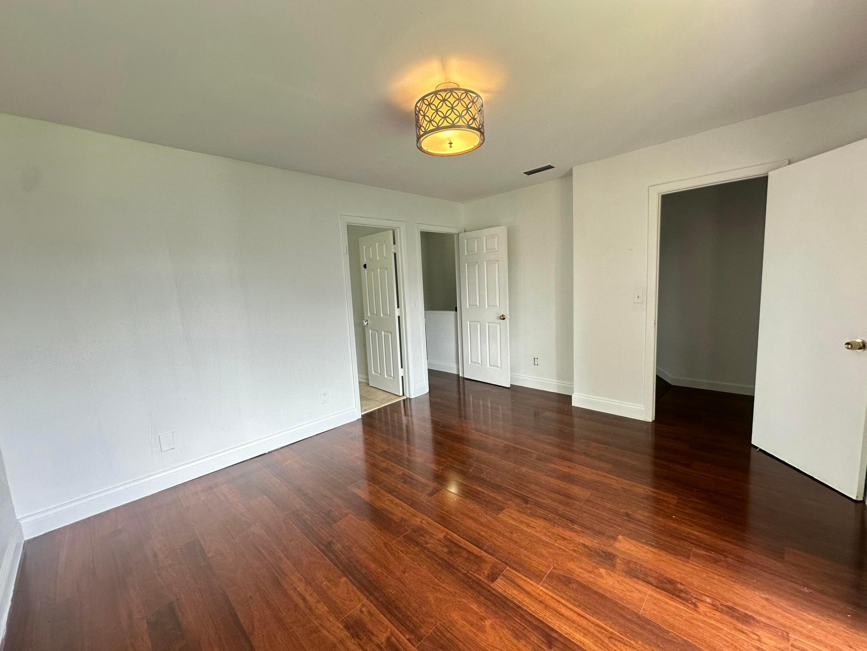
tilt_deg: -6.8
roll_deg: +2.7
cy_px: 326
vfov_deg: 85.7
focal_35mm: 14
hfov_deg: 102.1
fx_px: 351
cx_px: 434
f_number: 2.2
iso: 160
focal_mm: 2.22
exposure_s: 1/120
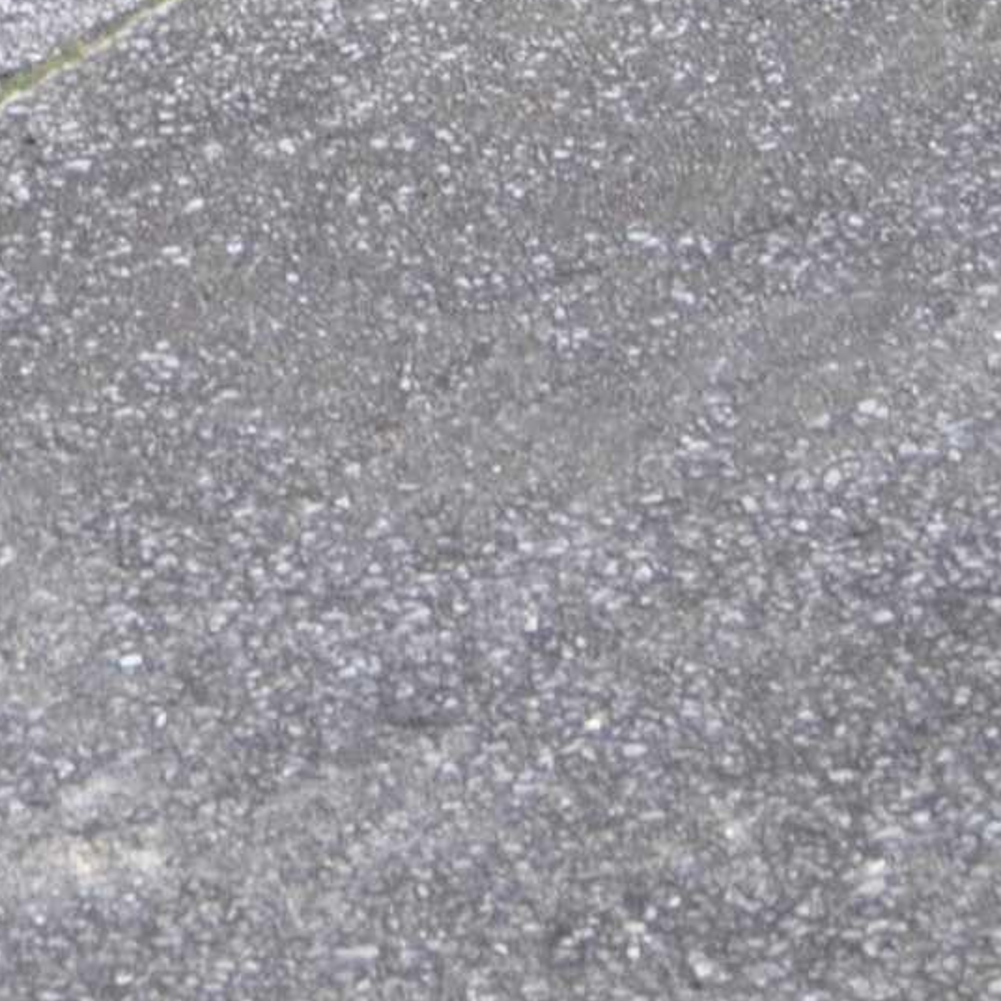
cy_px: -289
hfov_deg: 8.2
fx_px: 6707
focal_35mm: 205
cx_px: -939
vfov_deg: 8.4
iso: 200
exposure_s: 1/40
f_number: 4
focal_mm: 28
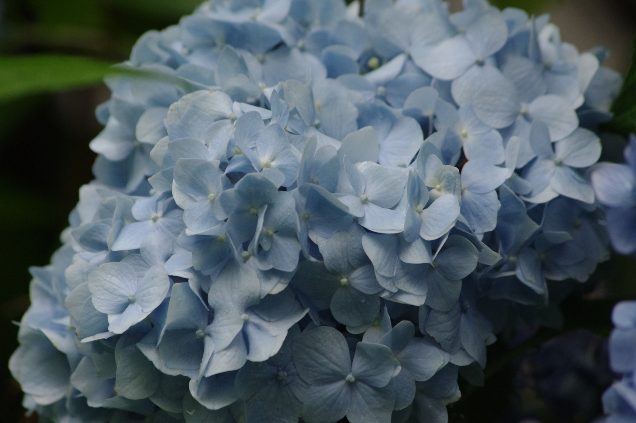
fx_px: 5029
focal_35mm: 285
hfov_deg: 7.2
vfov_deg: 4.8
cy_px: 212
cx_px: 318
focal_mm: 190
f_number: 7.1
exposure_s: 1/250
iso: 800
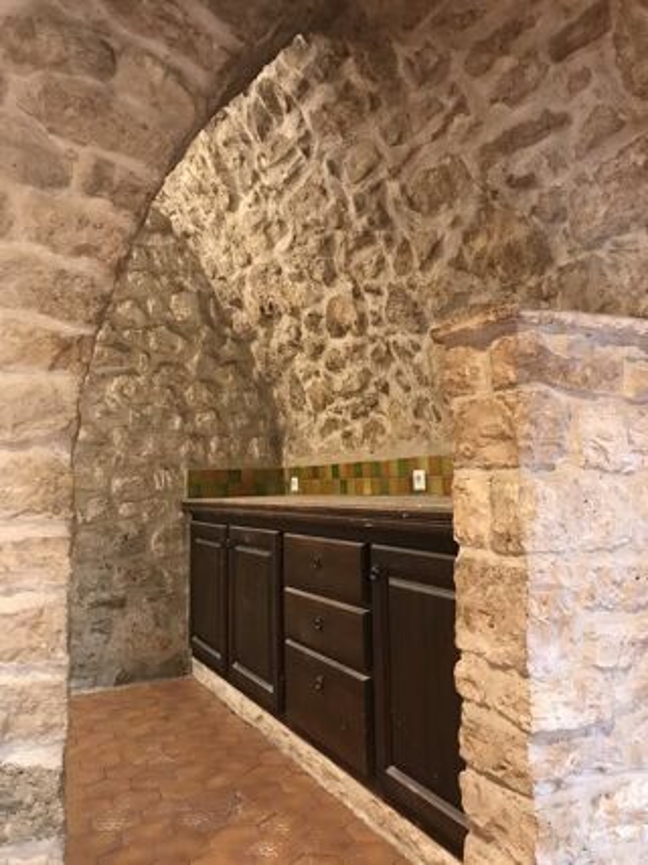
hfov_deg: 49.7
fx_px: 699
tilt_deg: +5.8
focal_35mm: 28
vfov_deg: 63.5
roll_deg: +1.8
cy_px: 432
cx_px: 324
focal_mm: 3.99
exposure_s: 1/6
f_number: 1.8
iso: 100
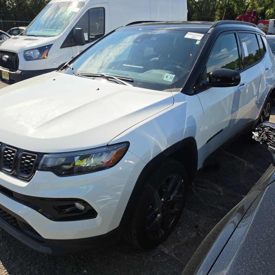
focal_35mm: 28
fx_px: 252
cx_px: 130
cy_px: 140
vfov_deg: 57.3
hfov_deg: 57.3
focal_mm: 6.5
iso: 62
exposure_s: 1/7940
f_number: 1.4
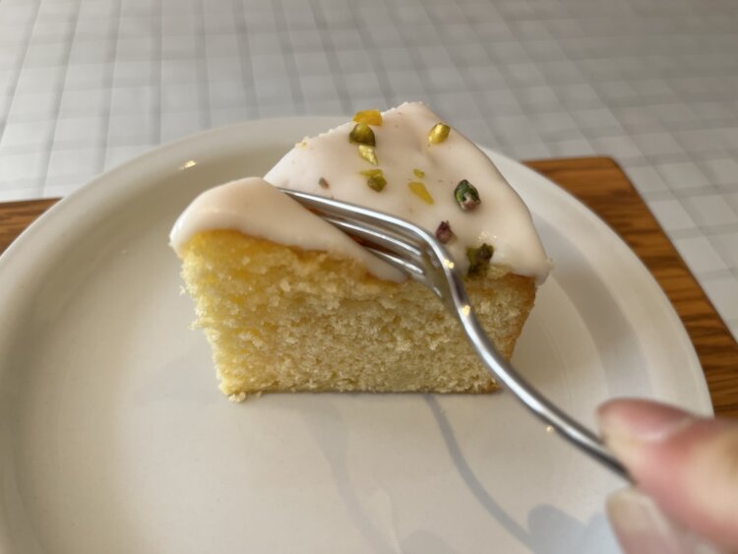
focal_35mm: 26
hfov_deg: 67.3
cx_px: 369
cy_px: 277
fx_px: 554
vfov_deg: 53.1
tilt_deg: -52.2
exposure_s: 1/375
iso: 50
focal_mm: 5.1
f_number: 1.6
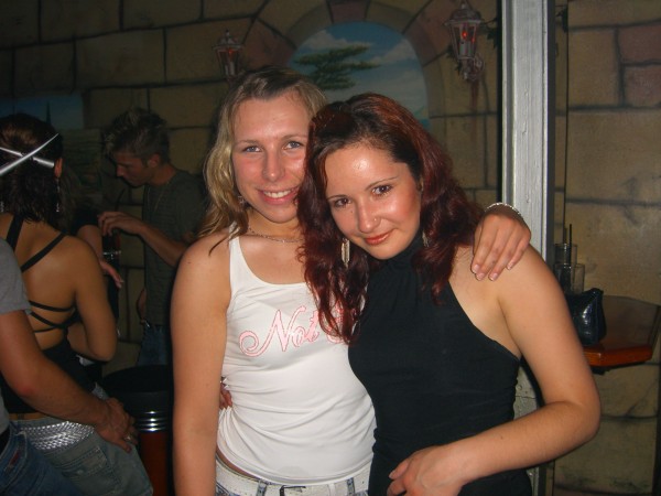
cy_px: 248
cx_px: 330
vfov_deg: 37.7
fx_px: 726
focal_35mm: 38
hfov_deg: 49.0
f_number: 2.8
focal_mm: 7.9
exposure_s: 1/60
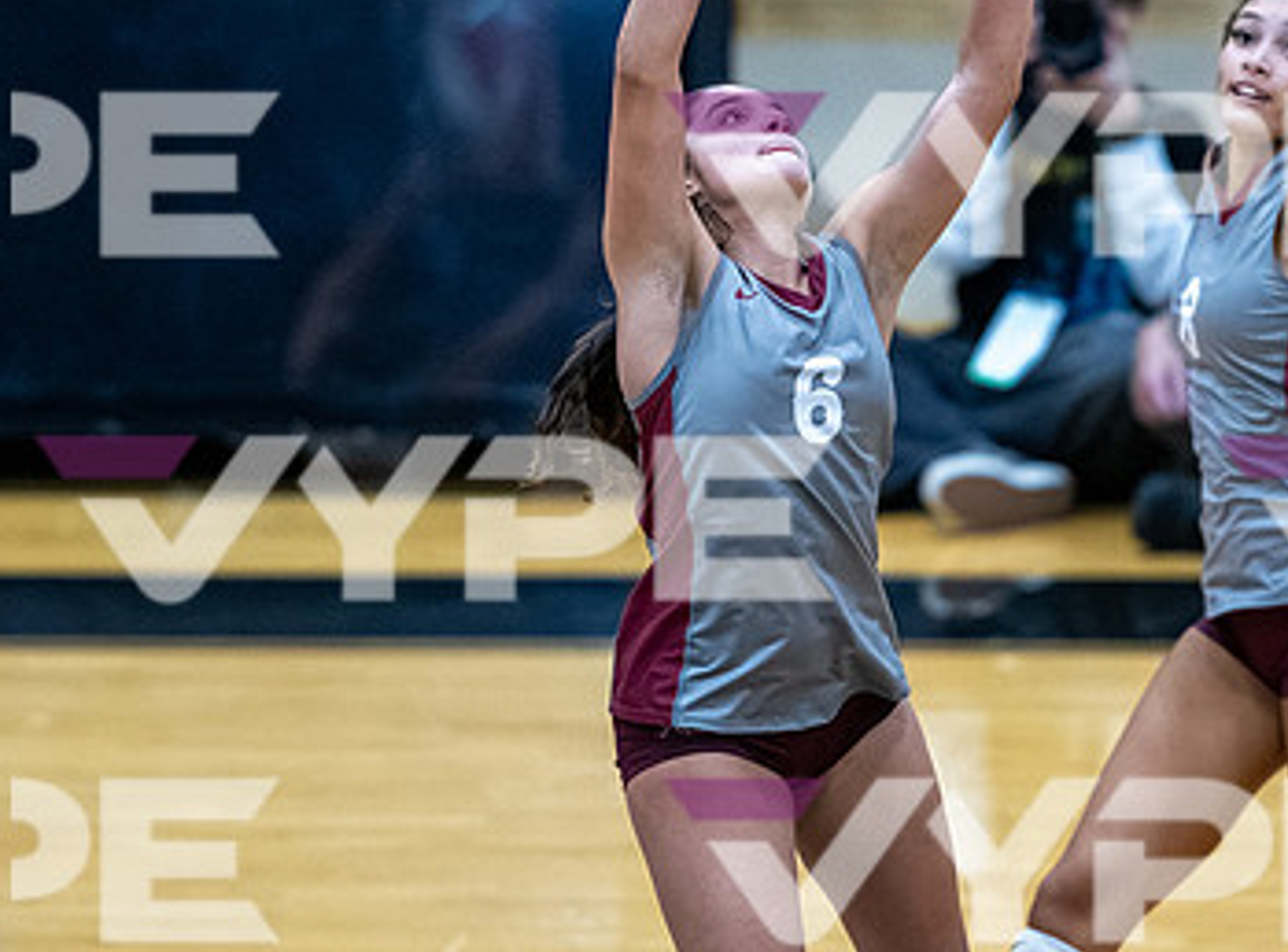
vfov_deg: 2.7
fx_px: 20285
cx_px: 745
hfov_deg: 3.6
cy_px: 356
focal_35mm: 548
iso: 3200
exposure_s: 1/1600
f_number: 2
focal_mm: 200
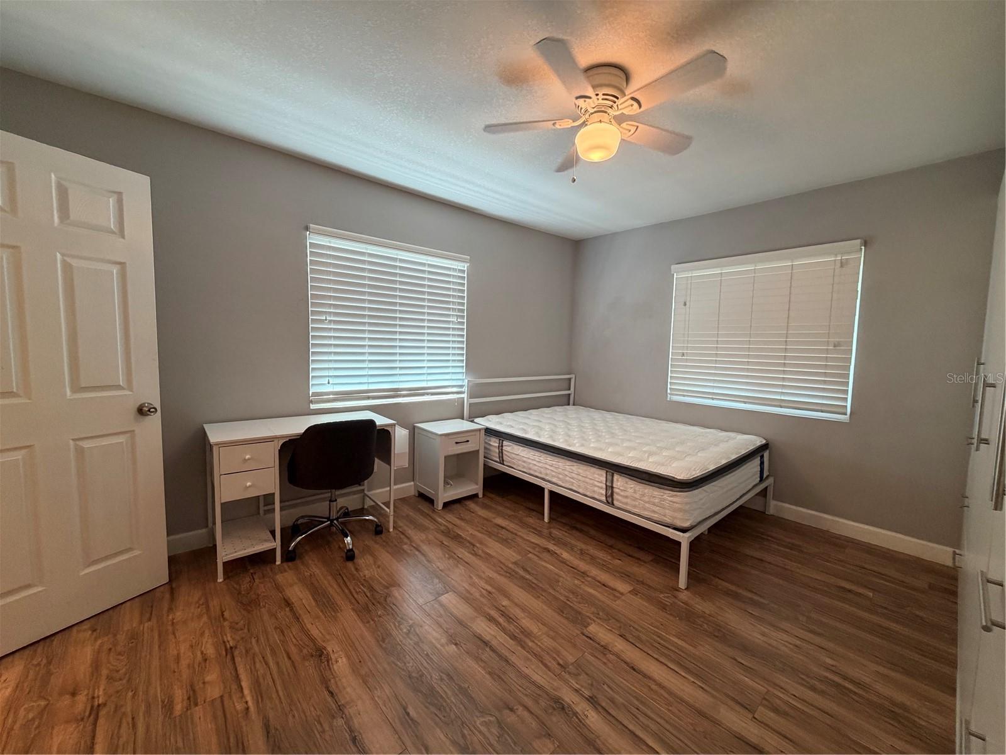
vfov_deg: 85.7
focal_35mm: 14
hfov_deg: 102.1
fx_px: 407
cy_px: 378
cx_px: 503
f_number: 2.2
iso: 320
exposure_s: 1/60
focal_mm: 2.22
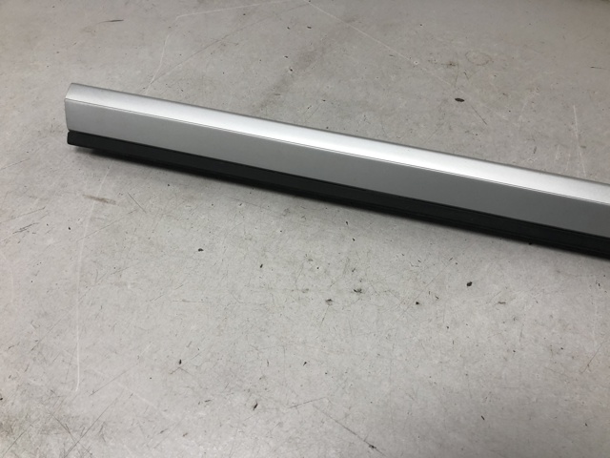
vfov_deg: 49.7
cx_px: 305
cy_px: 229
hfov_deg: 63.4
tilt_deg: -53.8
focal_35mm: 28
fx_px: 493
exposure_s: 1/33
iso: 32
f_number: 1.8
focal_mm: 4
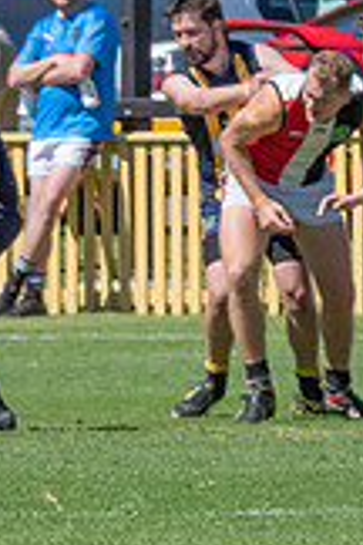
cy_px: 241
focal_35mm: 1399
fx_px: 21158
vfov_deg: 1.5
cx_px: -363
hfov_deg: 1.0
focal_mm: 260
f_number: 11
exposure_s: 1/2000
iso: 800
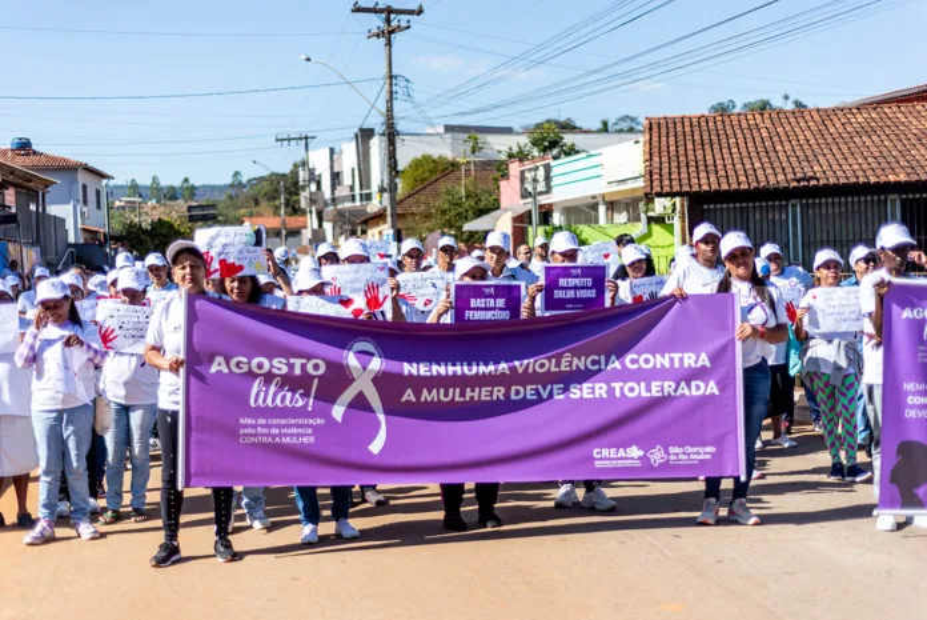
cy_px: 310
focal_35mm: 50
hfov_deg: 39.6
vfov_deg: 27.0
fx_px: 1288
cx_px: 464
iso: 100
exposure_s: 1/2500
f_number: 1.8
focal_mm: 50
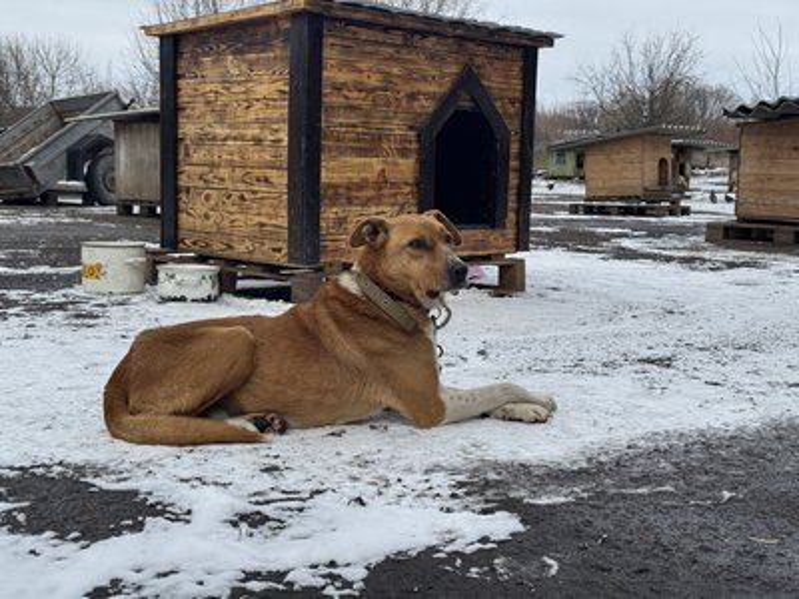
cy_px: 300
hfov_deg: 39.7
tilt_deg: -7.7
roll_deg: -0.5
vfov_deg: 30.3
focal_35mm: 48
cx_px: 400
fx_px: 1108
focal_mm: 6.76
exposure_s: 1/4049
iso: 64
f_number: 1.78
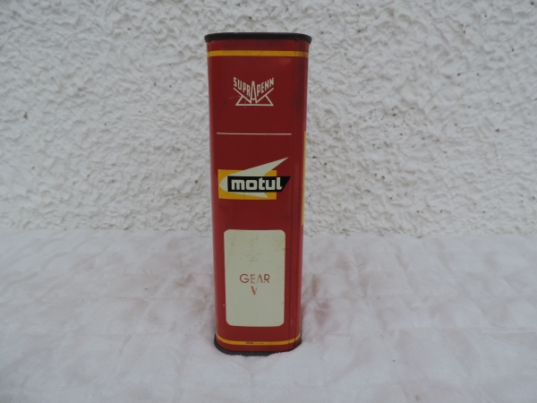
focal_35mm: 24
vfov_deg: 56.8
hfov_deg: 71.6
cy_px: 202
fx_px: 372
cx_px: 268
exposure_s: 1/160
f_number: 3
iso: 80
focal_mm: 4.3
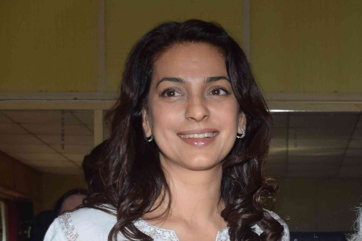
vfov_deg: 12.9
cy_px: 316
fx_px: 1031
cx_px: 418
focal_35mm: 102
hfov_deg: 19.0
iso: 400
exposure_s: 1/200
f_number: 5.6
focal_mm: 23
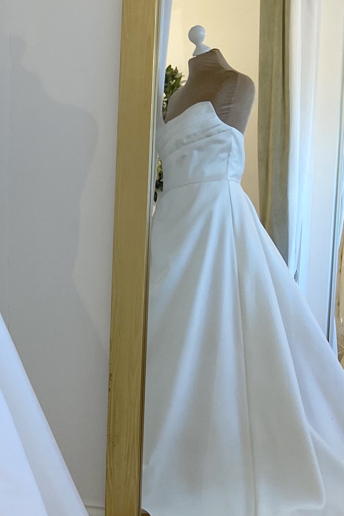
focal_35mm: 74
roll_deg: +1.8
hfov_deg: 16.9
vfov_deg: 26.7
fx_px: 1061
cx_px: -148
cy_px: 437
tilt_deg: -7.5
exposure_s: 1/100
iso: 100
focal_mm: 4.25
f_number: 1.8
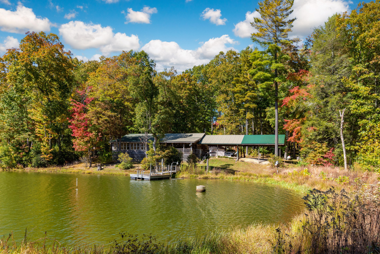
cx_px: 190
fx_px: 317
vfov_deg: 43.6
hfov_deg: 61.9
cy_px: 127
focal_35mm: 30
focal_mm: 30
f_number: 7.1
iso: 250
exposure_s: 1/400
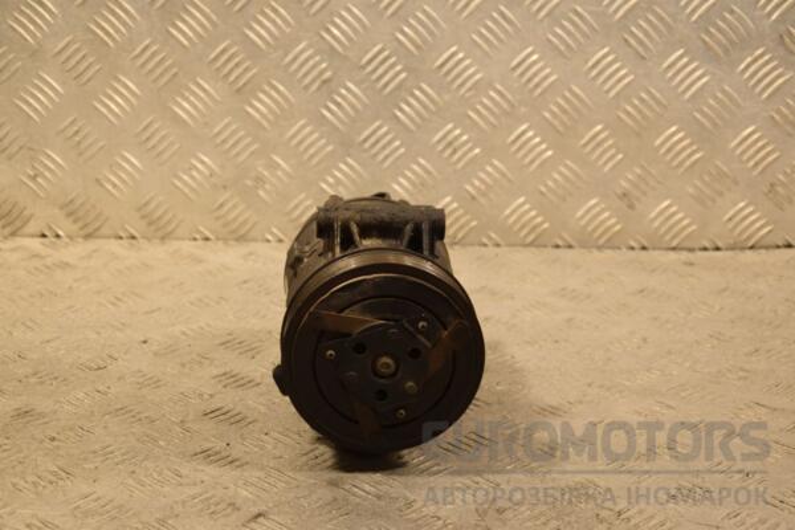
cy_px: 265
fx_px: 1722
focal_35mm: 78
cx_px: 398
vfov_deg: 17.5
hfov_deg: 26.0
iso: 800
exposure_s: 1/160
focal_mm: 52
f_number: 6.3
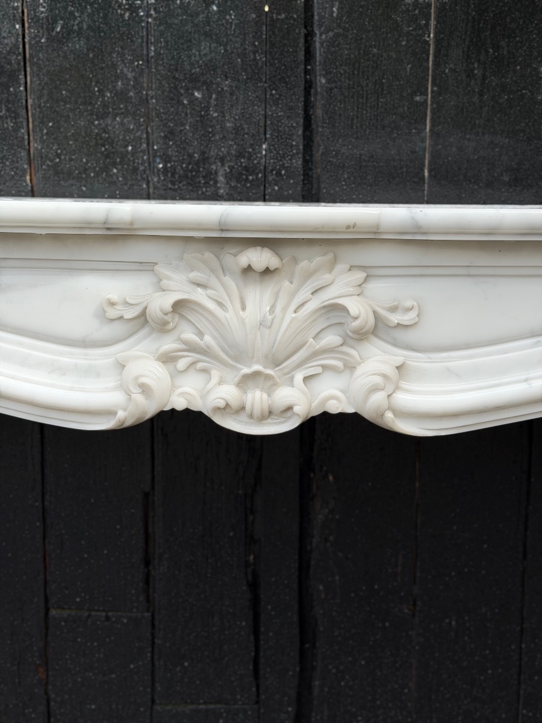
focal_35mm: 48
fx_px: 1002
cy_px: 362
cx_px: 271
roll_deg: -1.6
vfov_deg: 39.7
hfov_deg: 30.3
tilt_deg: -11.0
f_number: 1.78
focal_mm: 6.76
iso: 64
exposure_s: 1/1456
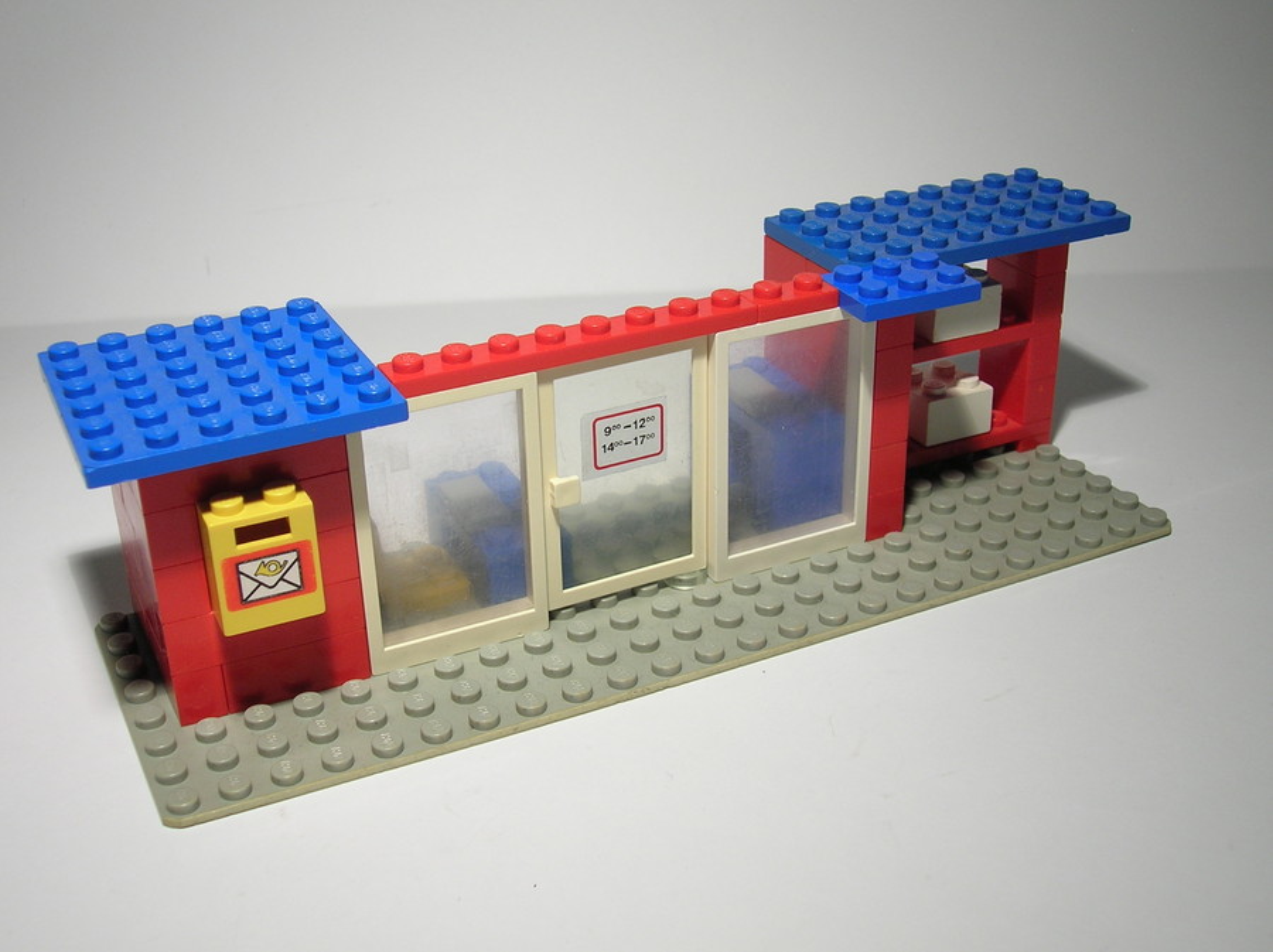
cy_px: 476
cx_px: 636
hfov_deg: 44.8
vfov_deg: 34.3
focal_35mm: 42
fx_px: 1543
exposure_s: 1/22.8
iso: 50
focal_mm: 7
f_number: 3.1
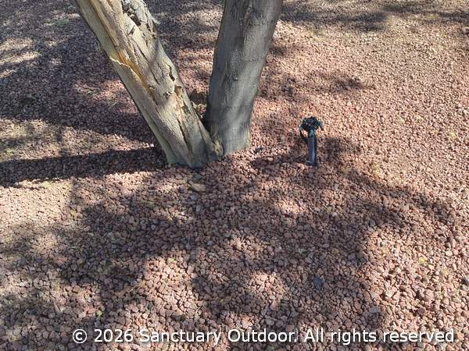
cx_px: 234
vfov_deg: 45.4
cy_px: 176
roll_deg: +6.4
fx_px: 420
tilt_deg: -43.9
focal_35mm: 31
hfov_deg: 58.4
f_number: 2.4
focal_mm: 3.3
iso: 25
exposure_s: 1/305
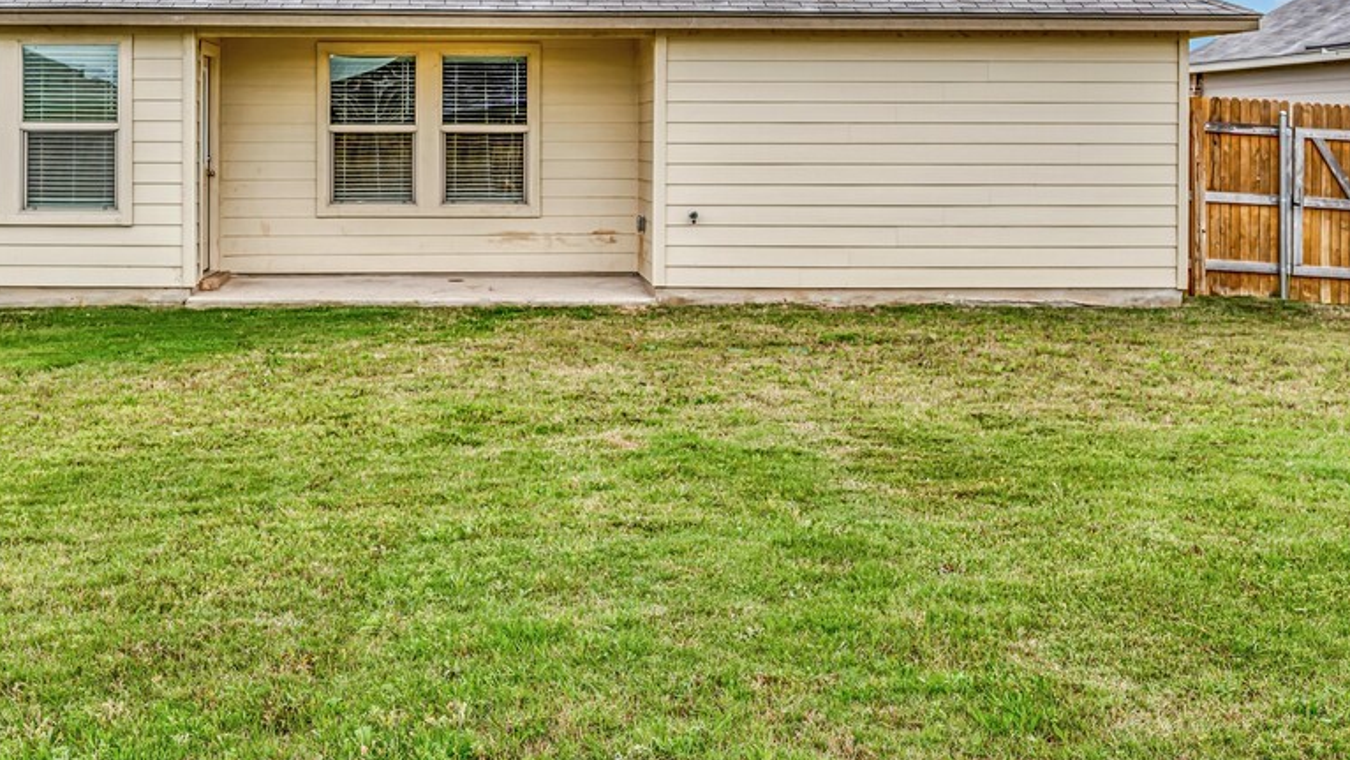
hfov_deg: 47.9
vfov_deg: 27.9
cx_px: 502
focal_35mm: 42
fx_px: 1504
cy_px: 186
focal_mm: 30
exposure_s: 1/200
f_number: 8
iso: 100
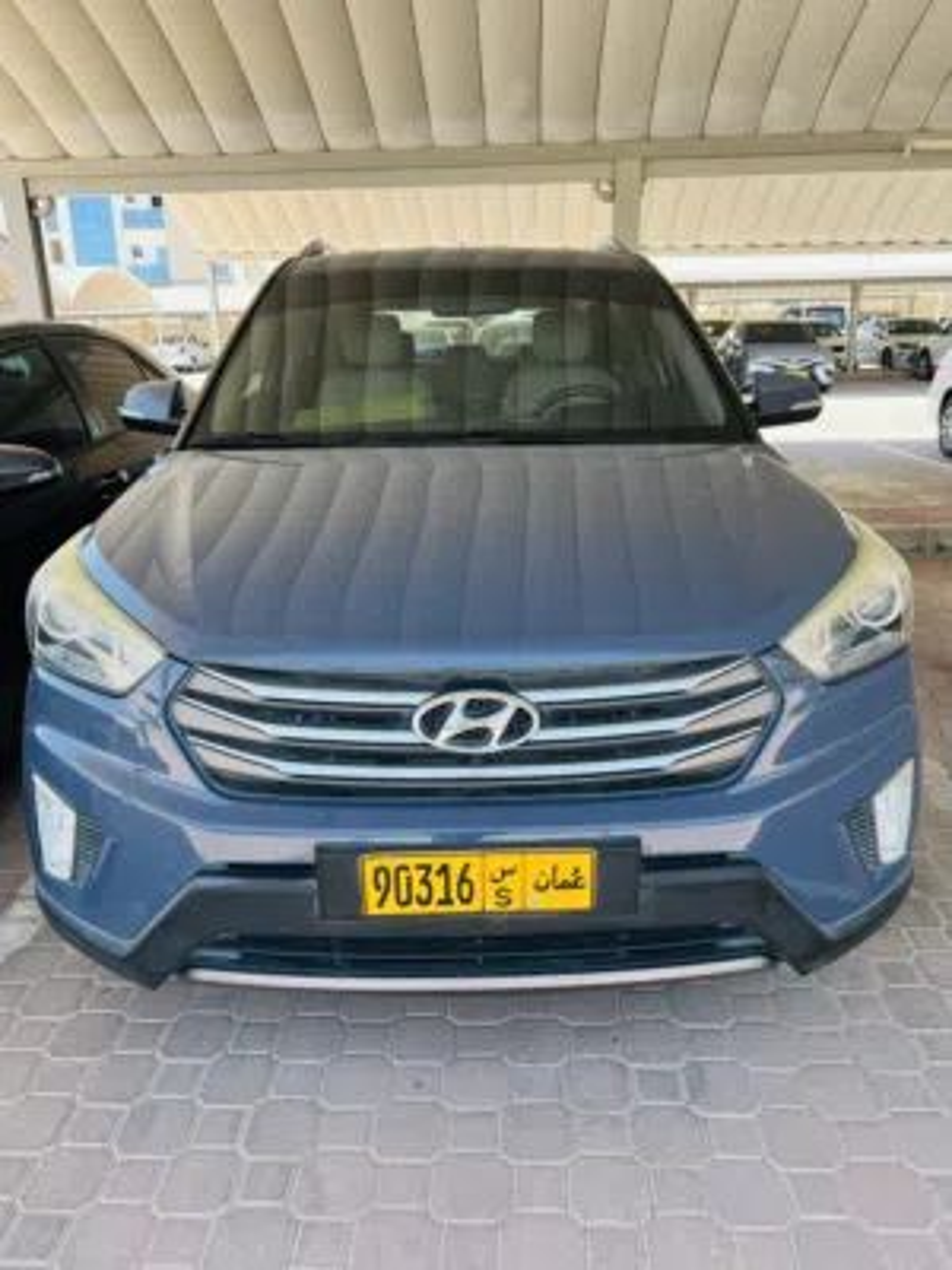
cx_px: 476
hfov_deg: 53.1
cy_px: 635
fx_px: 953
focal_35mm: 26
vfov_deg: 67.3
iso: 50
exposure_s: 1/499
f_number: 1.5
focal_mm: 5.7
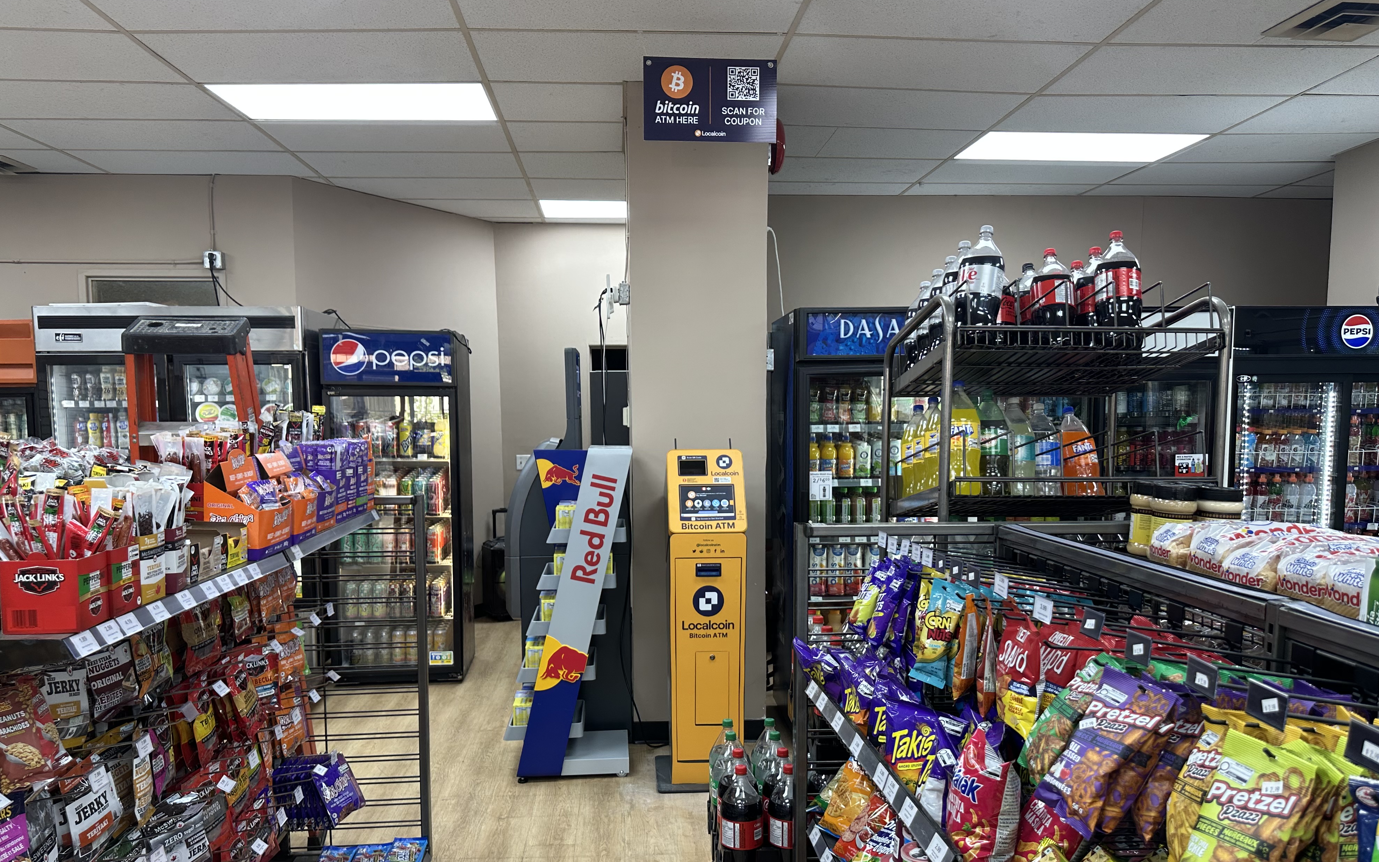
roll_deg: +0.5
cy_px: 507
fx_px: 977
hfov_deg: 70.4
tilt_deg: -5.6
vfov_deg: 47.4
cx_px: 693
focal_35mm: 26
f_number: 1.78
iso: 125
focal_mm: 6.86
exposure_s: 1/120
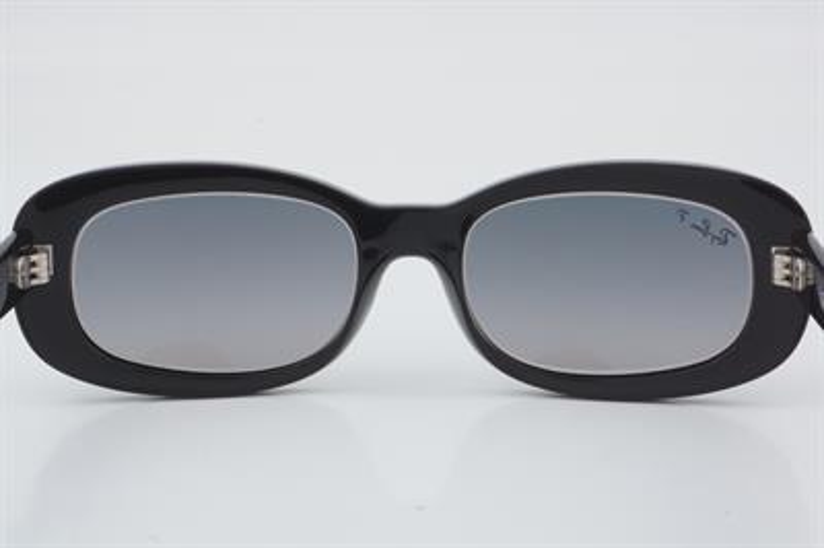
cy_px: 274
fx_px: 1887
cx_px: 412
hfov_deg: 24.6
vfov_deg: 16.5
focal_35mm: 82
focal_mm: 55
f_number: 32
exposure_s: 1/3
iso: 100
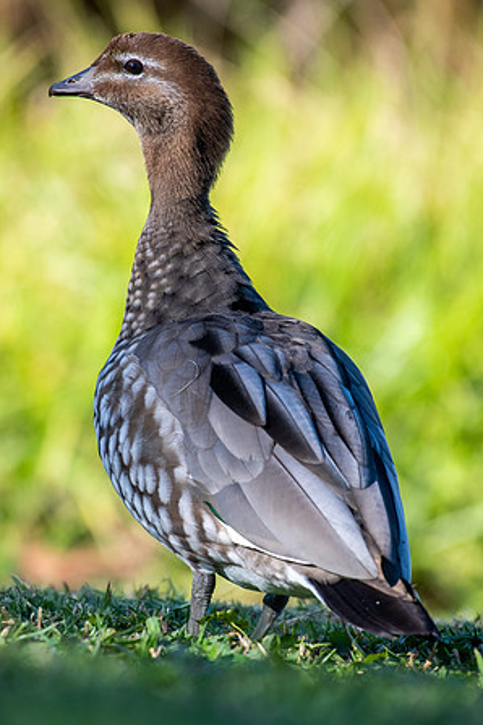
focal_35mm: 858
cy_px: 380
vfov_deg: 2.4
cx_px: 238
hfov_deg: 1.6
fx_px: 17266
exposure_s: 1/1000
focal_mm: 500
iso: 320
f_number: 5.6
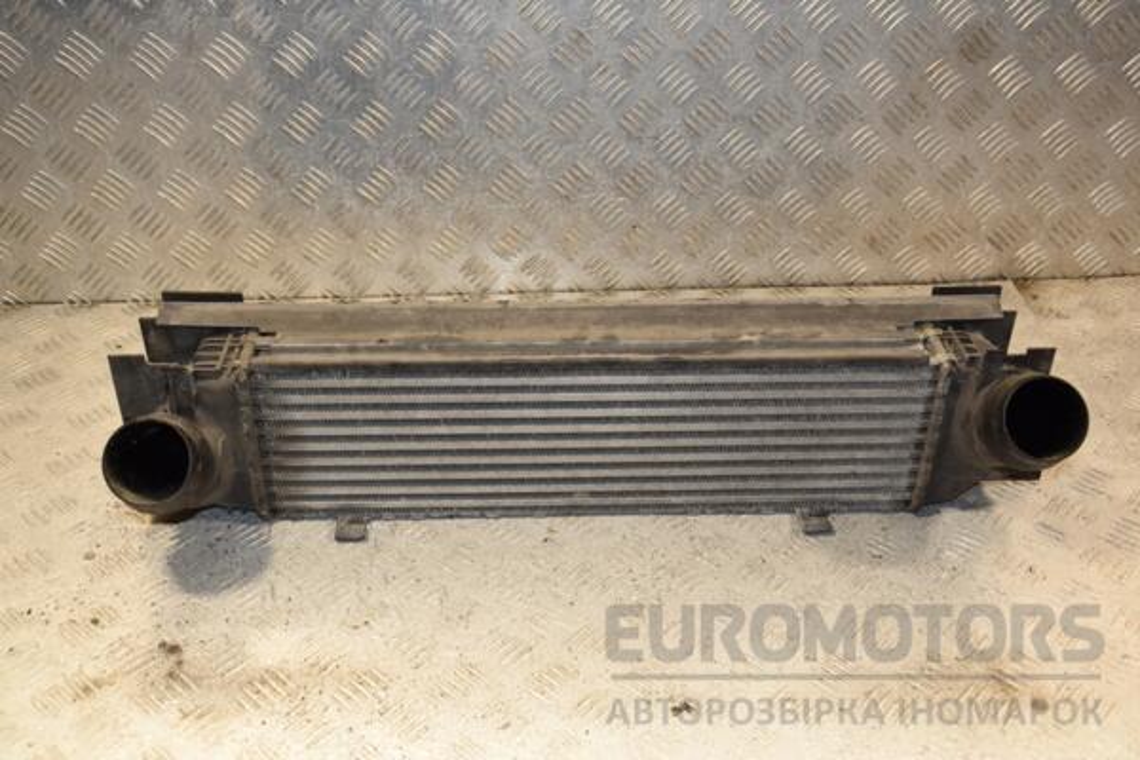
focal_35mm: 39
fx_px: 1235
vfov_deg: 34.2
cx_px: 570
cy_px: 380
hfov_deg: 49.6
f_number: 5.6
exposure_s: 1/200
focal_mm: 26
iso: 800
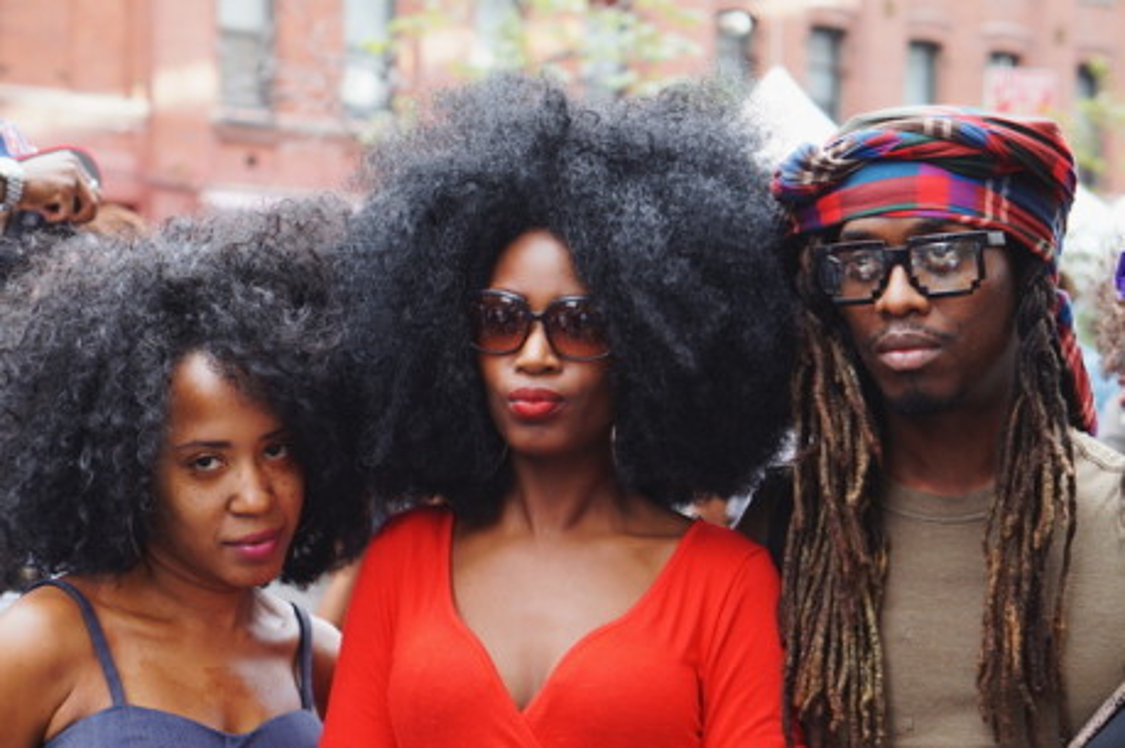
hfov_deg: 27.0
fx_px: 2341
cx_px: 562
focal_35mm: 75
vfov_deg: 18.1
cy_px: 374
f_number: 3.5
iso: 200
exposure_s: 1/100
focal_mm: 50
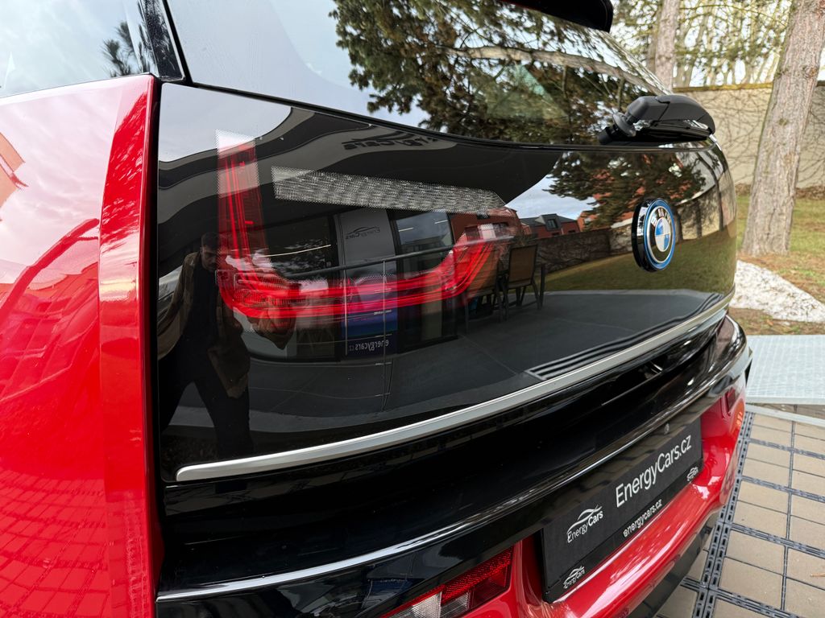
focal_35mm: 24
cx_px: 412
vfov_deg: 56.8
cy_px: 309
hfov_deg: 71.6
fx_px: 572
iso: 200
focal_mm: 6.76
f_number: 1.78
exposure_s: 1/200
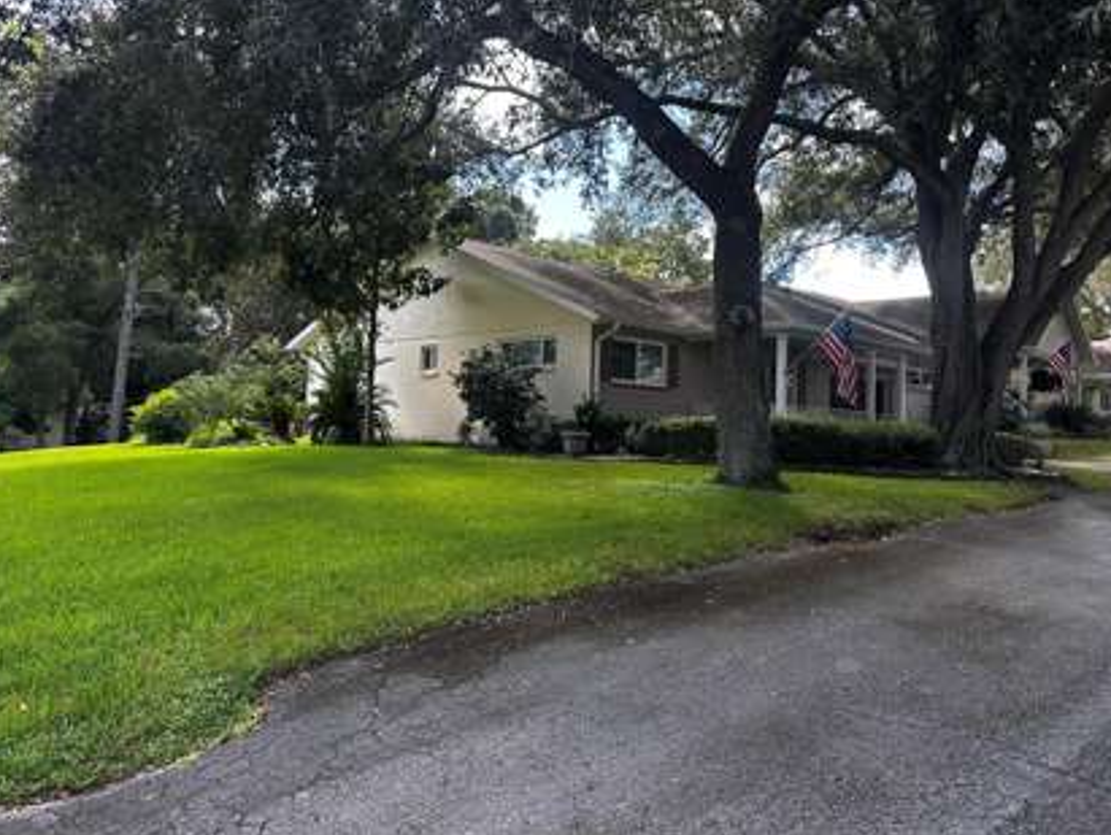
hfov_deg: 63.4
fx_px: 899
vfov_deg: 49.7
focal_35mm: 28
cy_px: 378
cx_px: 530
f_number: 1.78
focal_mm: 6.86
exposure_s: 1/398
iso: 80
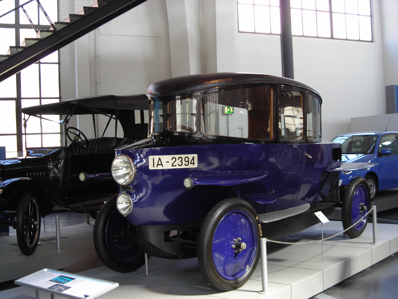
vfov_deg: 30.9
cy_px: 150
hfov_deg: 40.4
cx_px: 199
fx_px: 540
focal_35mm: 47
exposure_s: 1/16.8
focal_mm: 7.8
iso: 50
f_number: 3.4
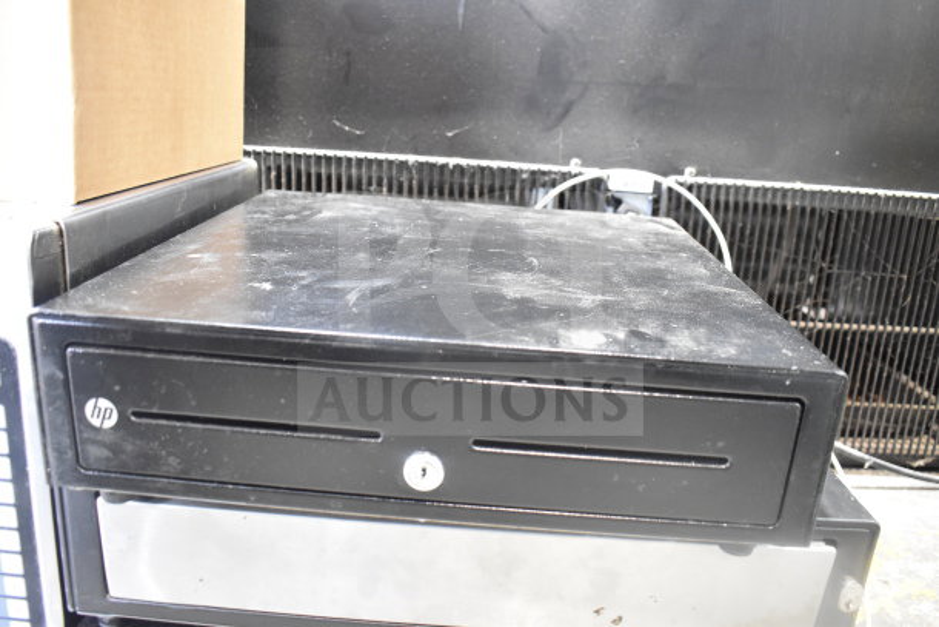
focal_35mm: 30
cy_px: 314
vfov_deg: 43.6
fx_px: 783
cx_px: 470
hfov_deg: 61.9
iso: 2800
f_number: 3.5
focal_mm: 20
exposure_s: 1/30
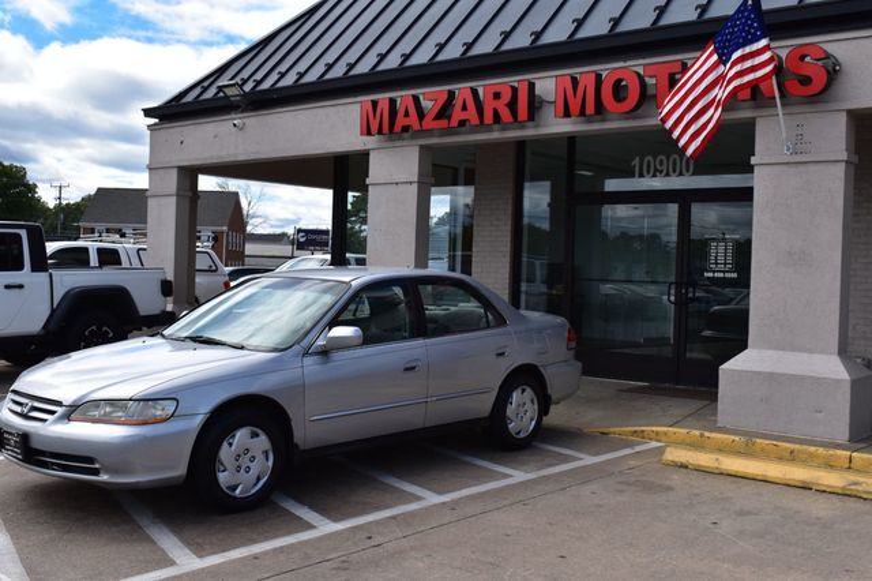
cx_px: 436
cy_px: 290
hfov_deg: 49.6
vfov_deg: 34.2
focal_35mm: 39
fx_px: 944
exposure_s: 1/500
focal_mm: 26
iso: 320
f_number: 11
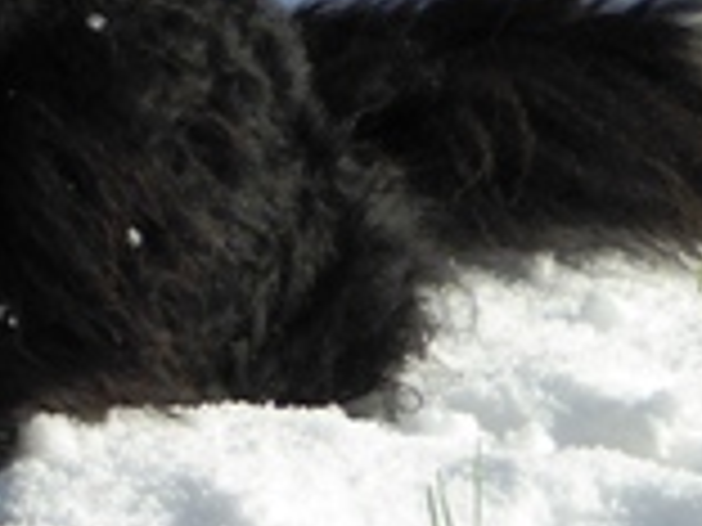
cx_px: -508
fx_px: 5415
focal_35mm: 267
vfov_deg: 5.6
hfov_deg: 7.2
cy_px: 31
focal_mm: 10.9
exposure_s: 1/800
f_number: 4.3
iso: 100
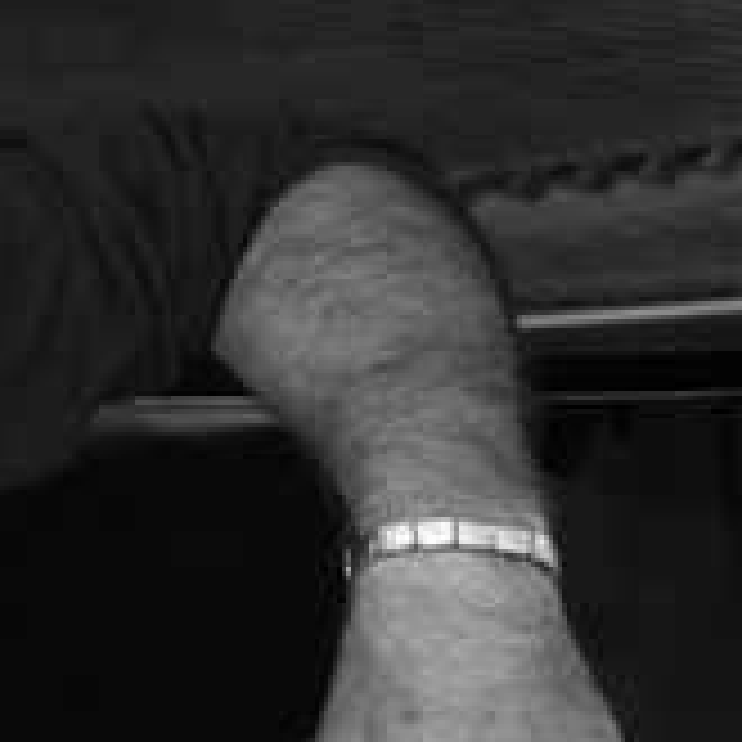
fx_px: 4365
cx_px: 18
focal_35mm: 180
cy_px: 34
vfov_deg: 9.7
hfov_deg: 9.7
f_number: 3.2
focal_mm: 50
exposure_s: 1/200
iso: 250
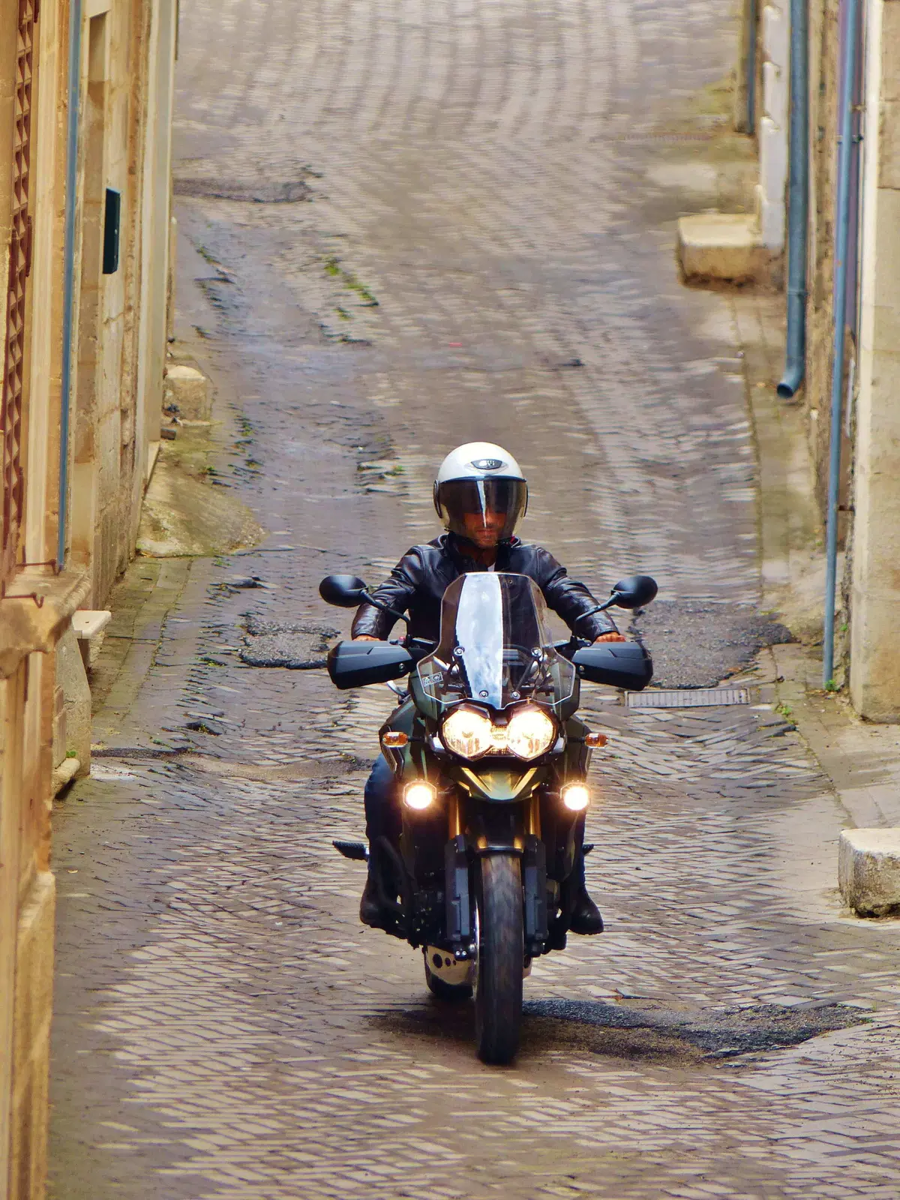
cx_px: 450
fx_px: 15114
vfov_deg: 4.5
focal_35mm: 436
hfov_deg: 3.4
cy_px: 600
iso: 100
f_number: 3.2
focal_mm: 78.4
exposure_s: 1/125
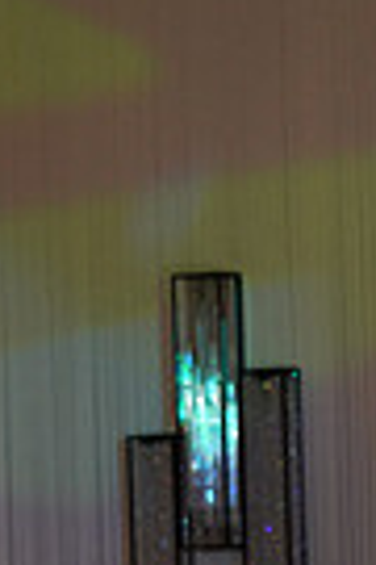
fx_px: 7065
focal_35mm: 451
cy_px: 1004
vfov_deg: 4.5
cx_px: 520
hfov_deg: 3.0
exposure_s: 1/160
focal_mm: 105
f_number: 5.6
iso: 1600
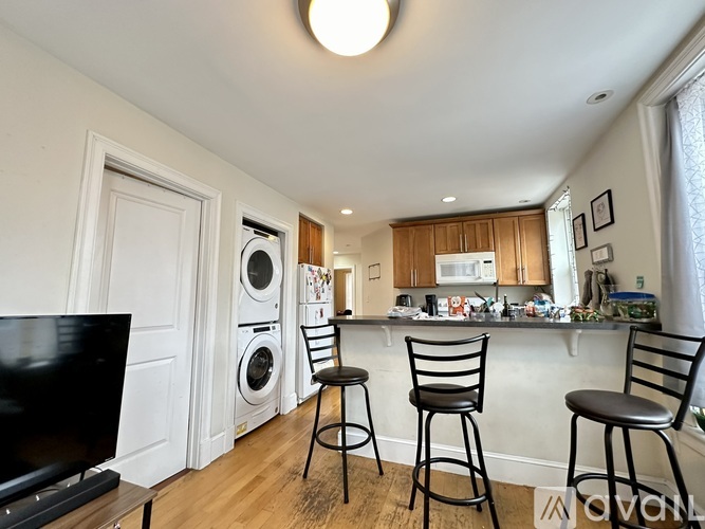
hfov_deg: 102.1
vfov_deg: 85.7
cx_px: 352
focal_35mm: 14
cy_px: 264
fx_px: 285
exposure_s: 1/60
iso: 250
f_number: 2.2
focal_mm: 2.22
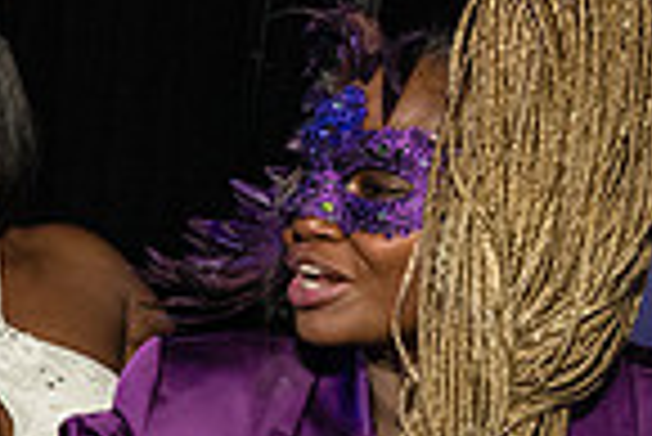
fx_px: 1740
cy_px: 317
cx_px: -589
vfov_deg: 14.2
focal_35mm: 96
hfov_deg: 16.8
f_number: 4.5
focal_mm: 24
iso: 5000
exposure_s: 1/160
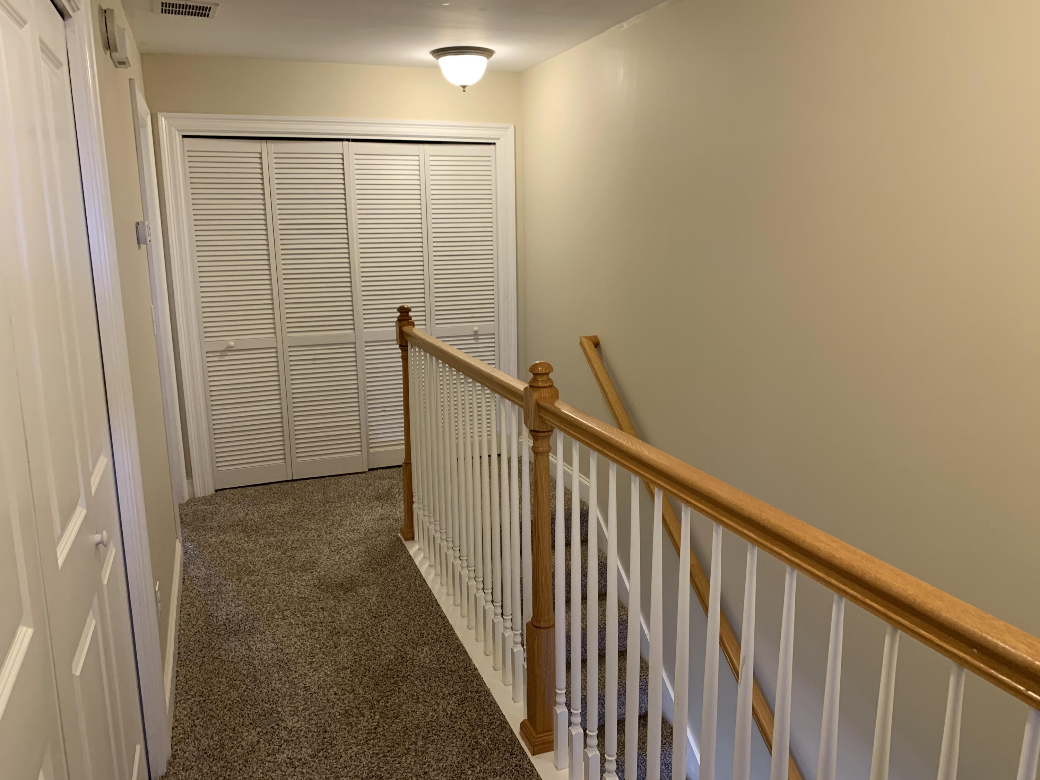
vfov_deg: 53.1
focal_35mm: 26
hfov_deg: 67.3
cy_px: 390
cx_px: 520
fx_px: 781
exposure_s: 1/60
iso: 200
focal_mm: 4.25
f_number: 1.8
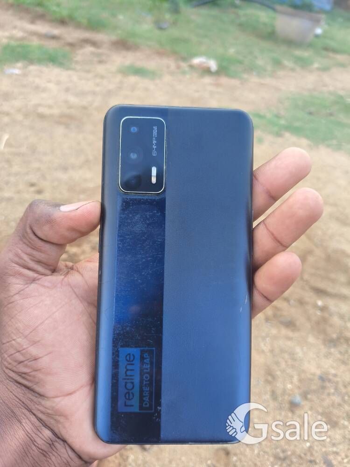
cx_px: 175
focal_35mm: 26
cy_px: 234
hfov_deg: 53.1
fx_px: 351
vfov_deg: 67.3
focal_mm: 4.84
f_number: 1.8
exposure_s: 1/116
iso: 80
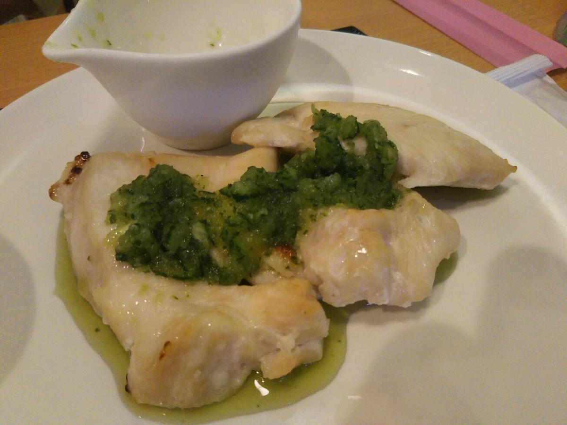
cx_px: 284
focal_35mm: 30
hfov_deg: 60.0
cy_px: 212
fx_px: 491
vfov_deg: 46.8
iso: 200
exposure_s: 1/40
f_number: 2.2
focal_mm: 4
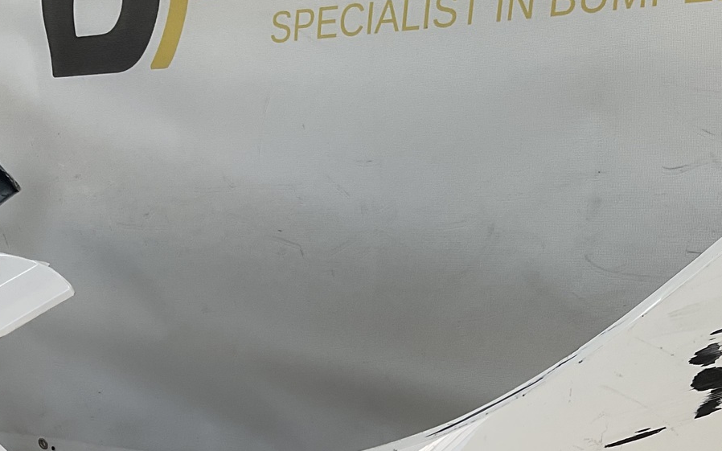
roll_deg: +0.5
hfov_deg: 29.7
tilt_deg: -20.8
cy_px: 565
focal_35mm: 69
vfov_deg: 17.8
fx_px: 1358
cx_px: 310
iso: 16
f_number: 1.8
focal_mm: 3
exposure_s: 1/461
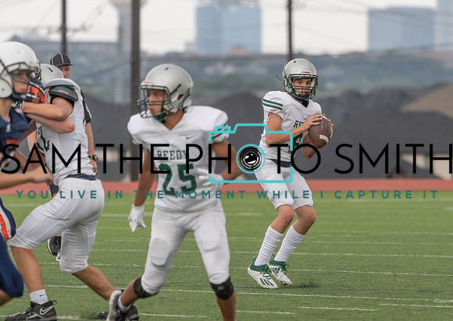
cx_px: 319
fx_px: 5574
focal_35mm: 434
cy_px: 155
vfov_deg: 3.3
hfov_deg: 4.7
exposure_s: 1/1000
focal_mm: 291
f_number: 5.6
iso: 800
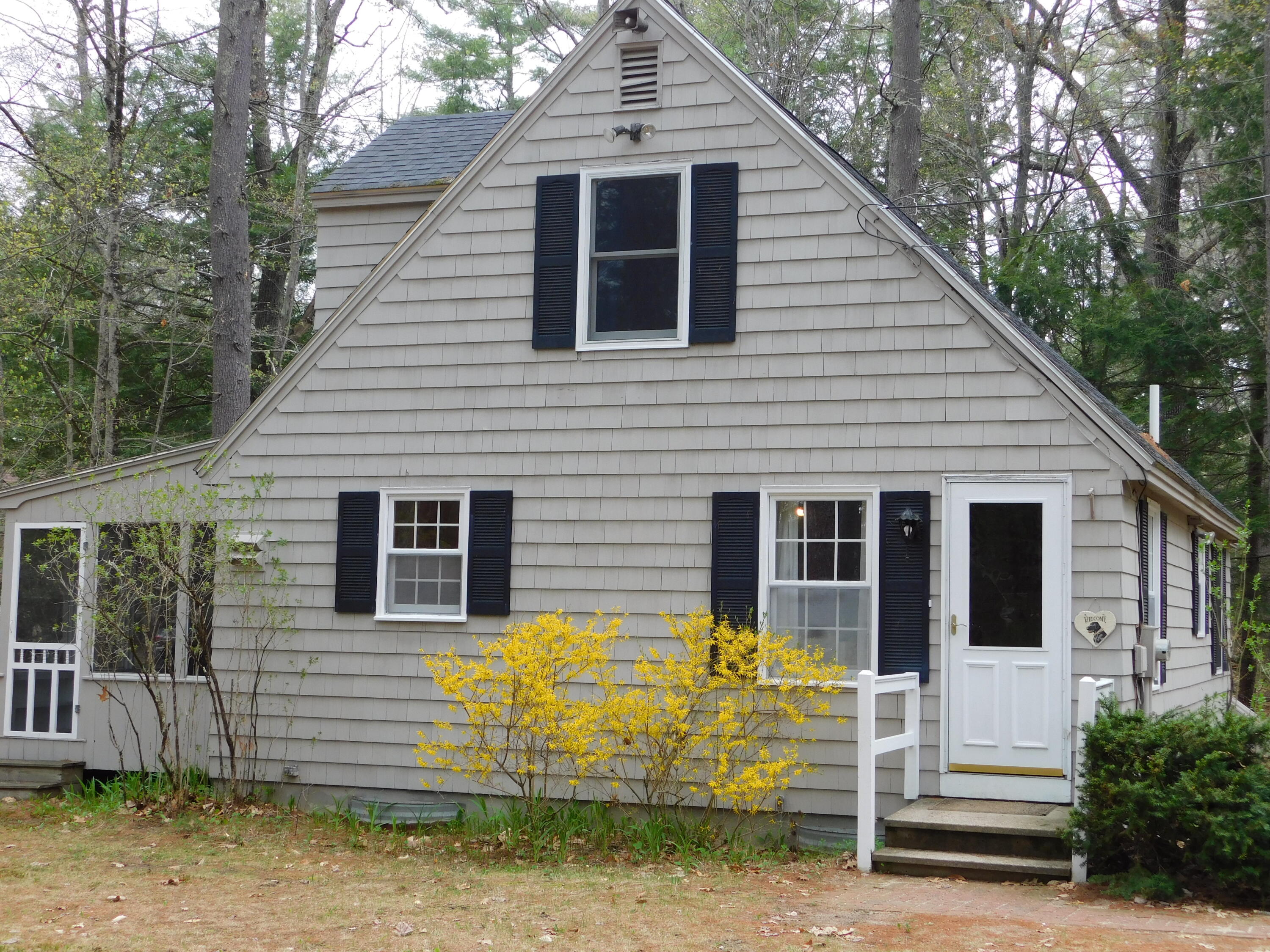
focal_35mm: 51
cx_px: 635
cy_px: 476
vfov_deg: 28.6
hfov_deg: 37.5
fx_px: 1871
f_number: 3.8
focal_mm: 9
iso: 125
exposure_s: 1/60
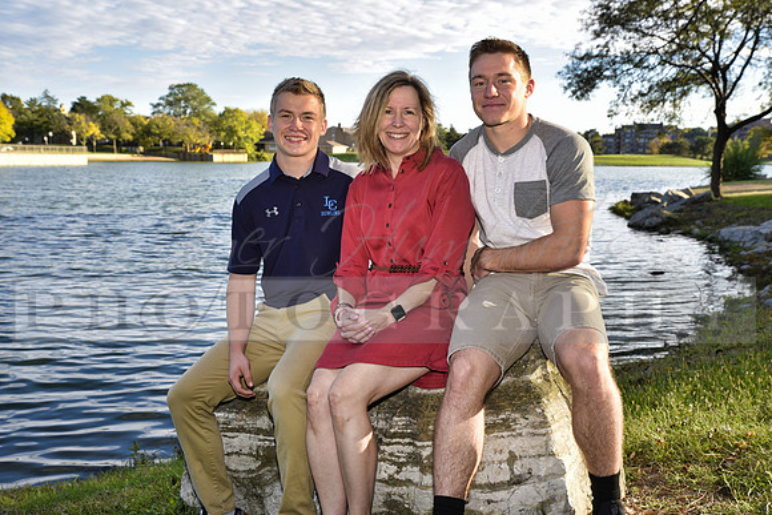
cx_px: 386
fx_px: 858
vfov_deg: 33.4
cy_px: 258
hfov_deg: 48.4
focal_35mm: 40
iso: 200
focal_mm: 40
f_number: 7.1
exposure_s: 1/200
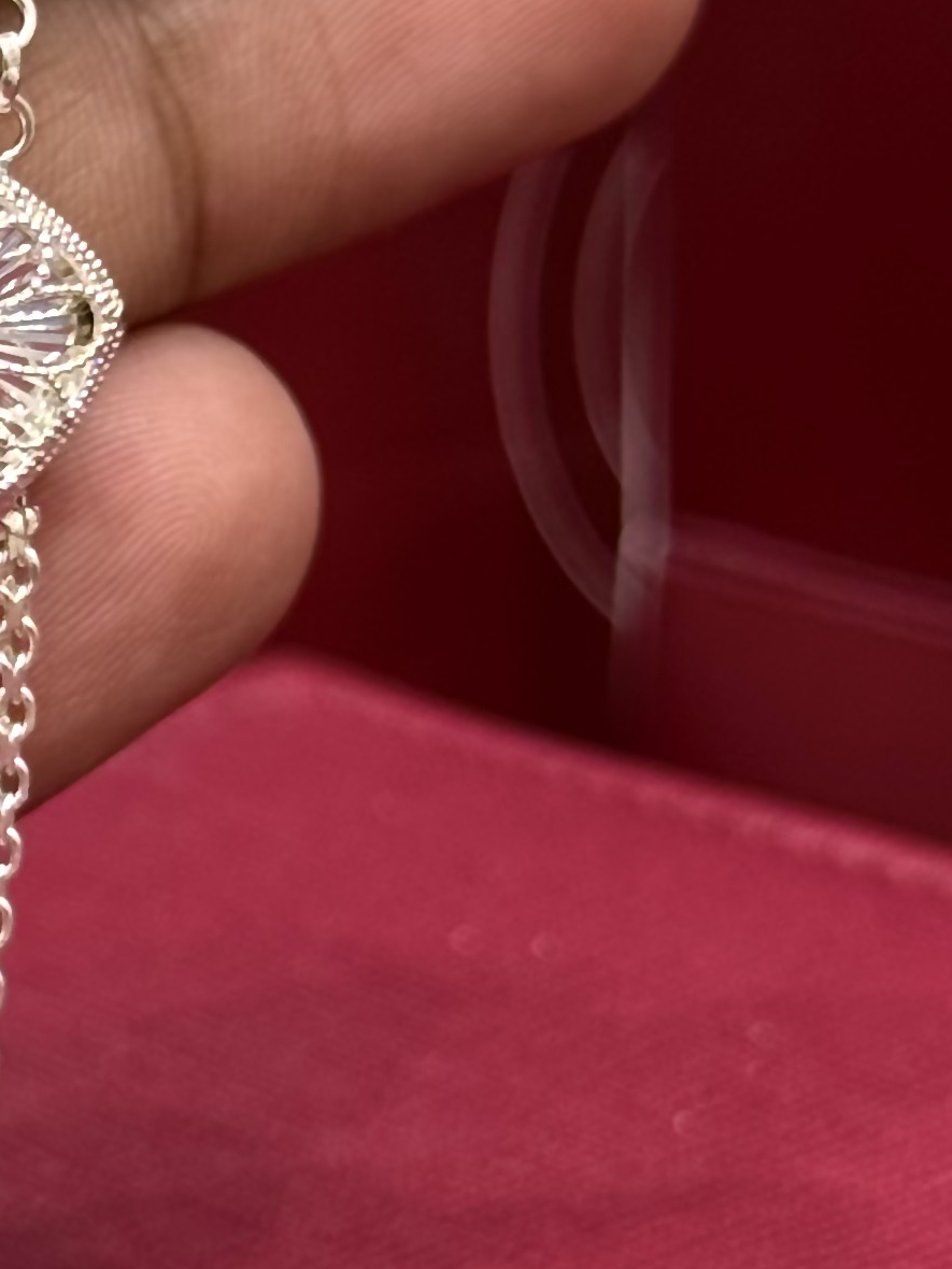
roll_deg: +2.6
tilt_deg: -14.9
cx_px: -197
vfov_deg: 12.0
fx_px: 6014
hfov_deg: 8.9
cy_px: 300
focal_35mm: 164
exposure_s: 1/100
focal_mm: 6.76
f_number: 1.78
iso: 64
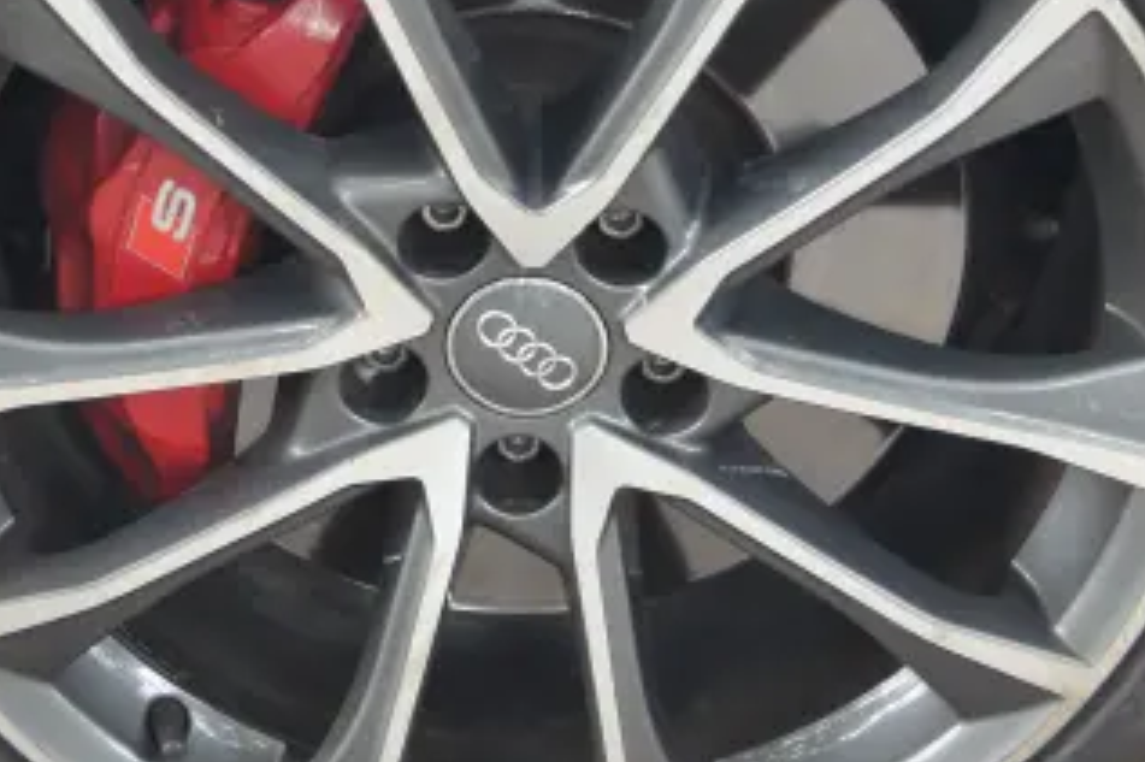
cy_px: 282
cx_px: 441
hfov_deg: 16.9
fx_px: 3846
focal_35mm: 121
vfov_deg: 11.3
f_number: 5.6
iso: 800
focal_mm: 40
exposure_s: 1/80
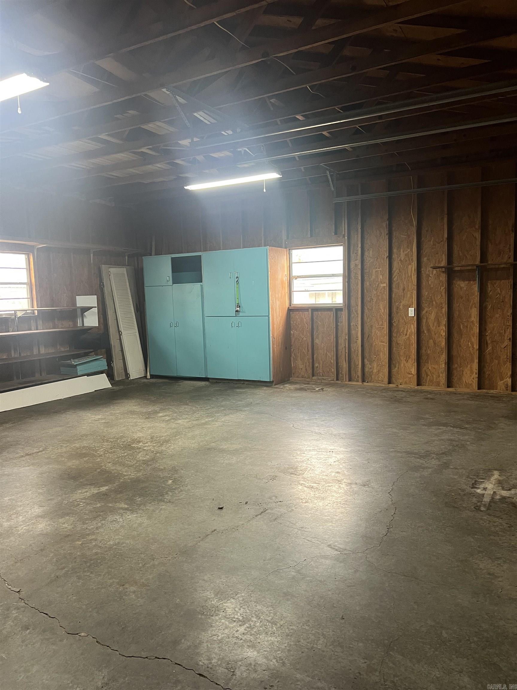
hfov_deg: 53.1
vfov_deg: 67.3
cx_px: 258
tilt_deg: -4.8
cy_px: 345
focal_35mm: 26
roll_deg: +2.4
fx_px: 518
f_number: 1.5
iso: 250
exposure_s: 1/60
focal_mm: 5.7
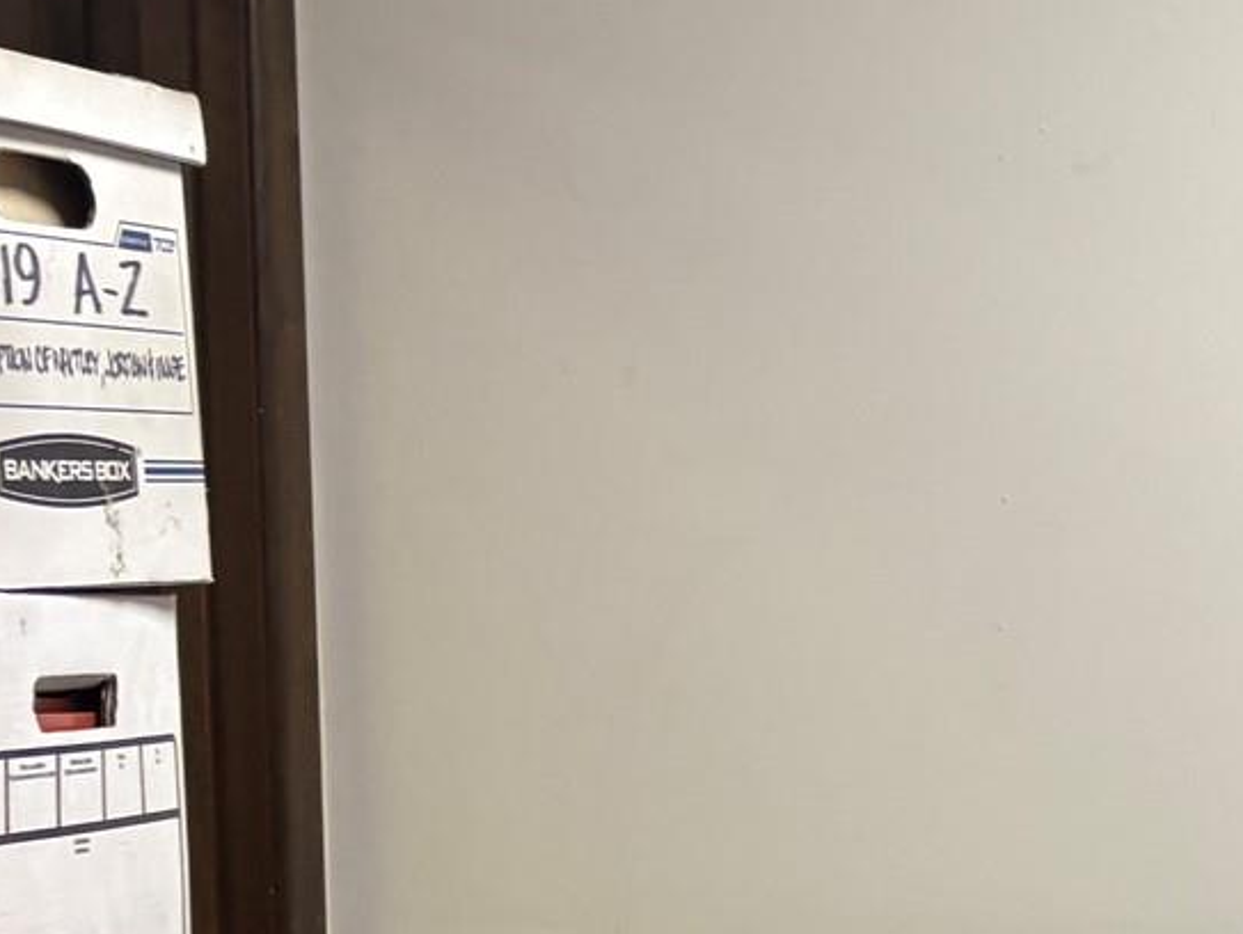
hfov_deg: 16.8
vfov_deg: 14.7
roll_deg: -1.6
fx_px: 3521
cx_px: 2188
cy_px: 1026
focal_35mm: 98
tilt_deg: -6.5
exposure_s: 1/120
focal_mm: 5.96
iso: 100
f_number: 1.6
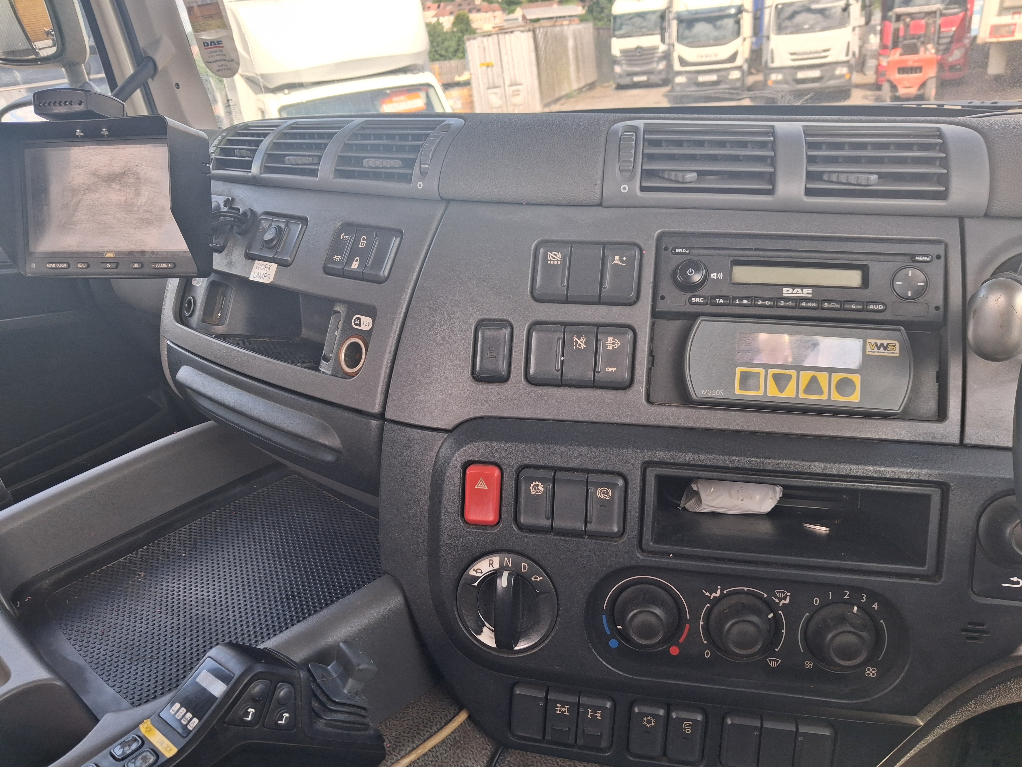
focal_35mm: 27
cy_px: 384
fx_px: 797
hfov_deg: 65.3
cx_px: 511
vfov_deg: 51.4
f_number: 1.8
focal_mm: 4
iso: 25
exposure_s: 1/100
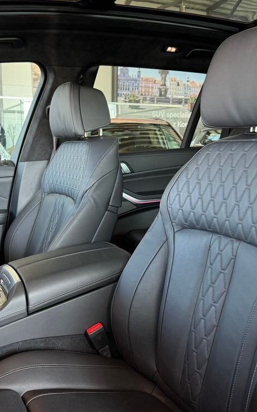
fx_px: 392
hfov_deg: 36.2
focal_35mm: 35
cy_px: 207
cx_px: 108
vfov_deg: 55.3
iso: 250
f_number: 1.78
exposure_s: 1/60
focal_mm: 6.76
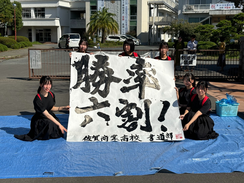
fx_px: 367
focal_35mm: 52
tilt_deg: -8.5
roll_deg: -0.4
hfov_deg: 36.8
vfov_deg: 28.0
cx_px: 122
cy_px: 92
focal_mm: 5.96
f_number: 1.6
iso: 40
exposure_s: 1/5076
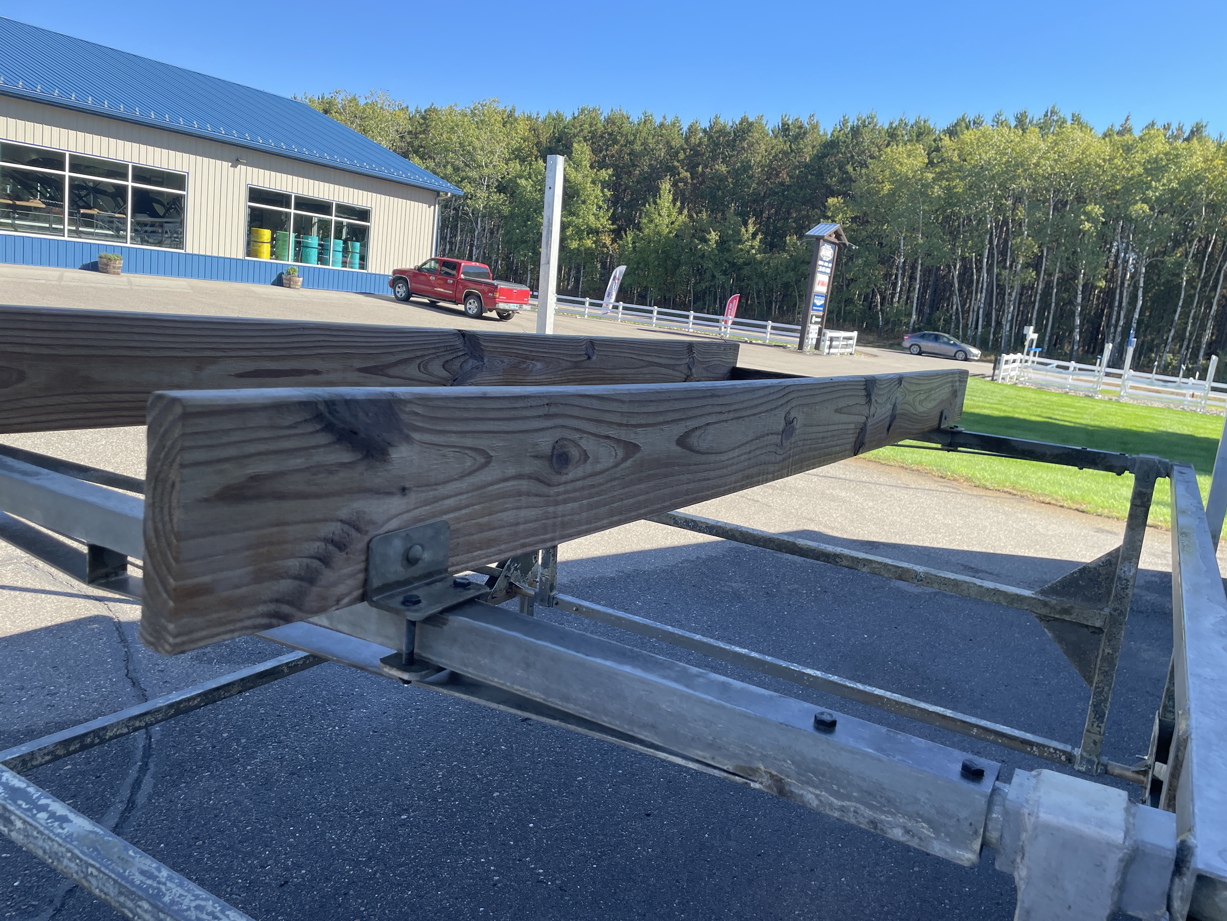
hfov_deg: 67.3
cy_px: 460
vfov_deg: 53.1
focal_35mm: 26
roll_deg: -6.5
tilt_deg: -10.8
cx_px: 614
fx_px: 922
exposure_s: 1/769
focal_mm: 4.2
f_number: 1.6
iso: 32
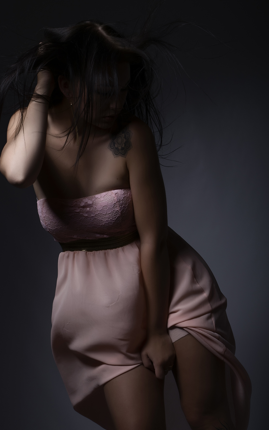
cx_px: 137
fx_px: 833
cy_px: 215
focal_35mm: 71
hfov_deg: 18.4
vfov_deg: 29.0
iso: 100
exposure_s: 1/200
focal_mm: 46
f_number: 16
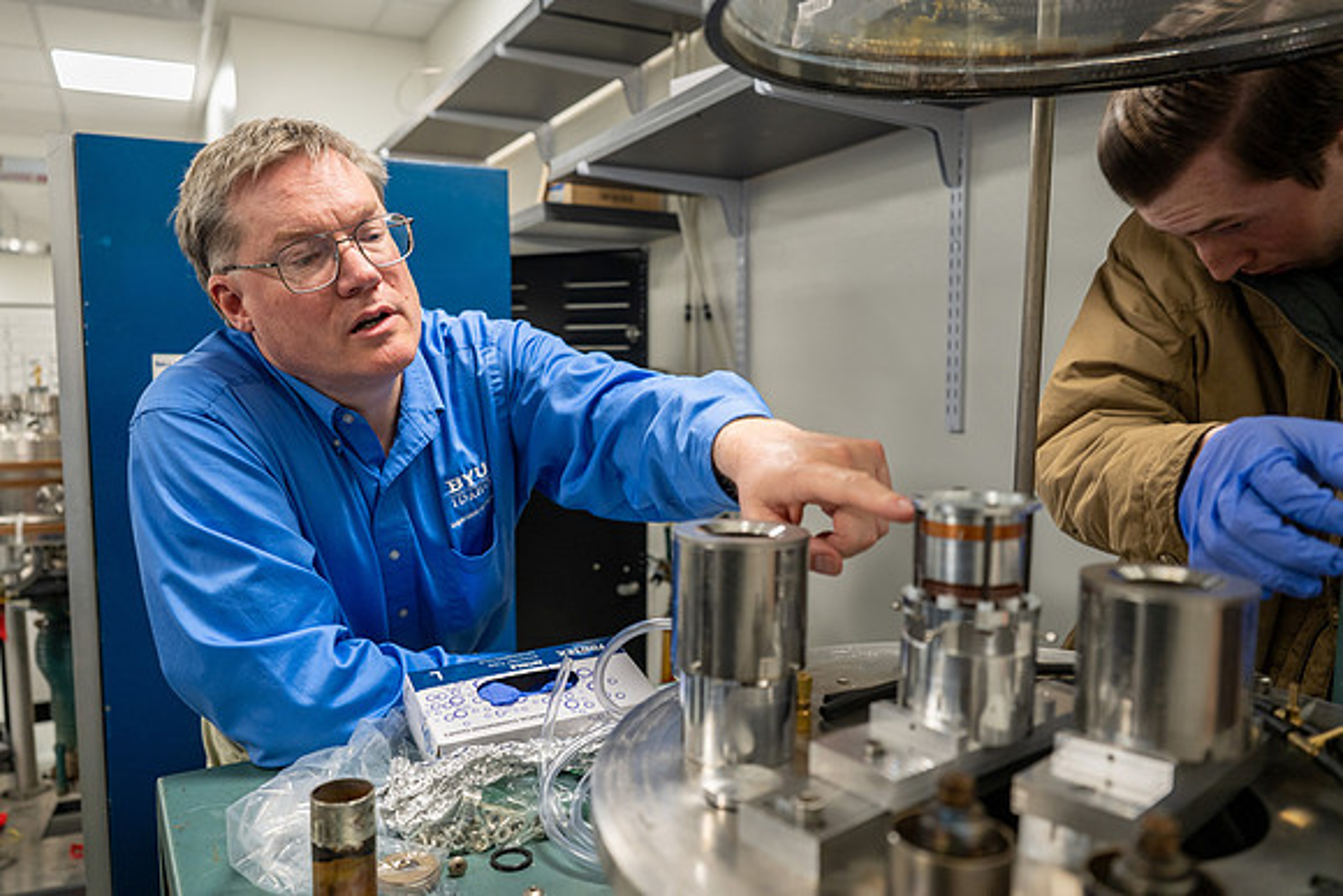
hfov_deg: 69.8
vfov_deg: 49.9
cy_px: 463
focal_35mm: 26
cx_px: 648
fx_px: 963
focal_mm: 24
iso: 500
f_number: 2.8
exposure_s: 1/100
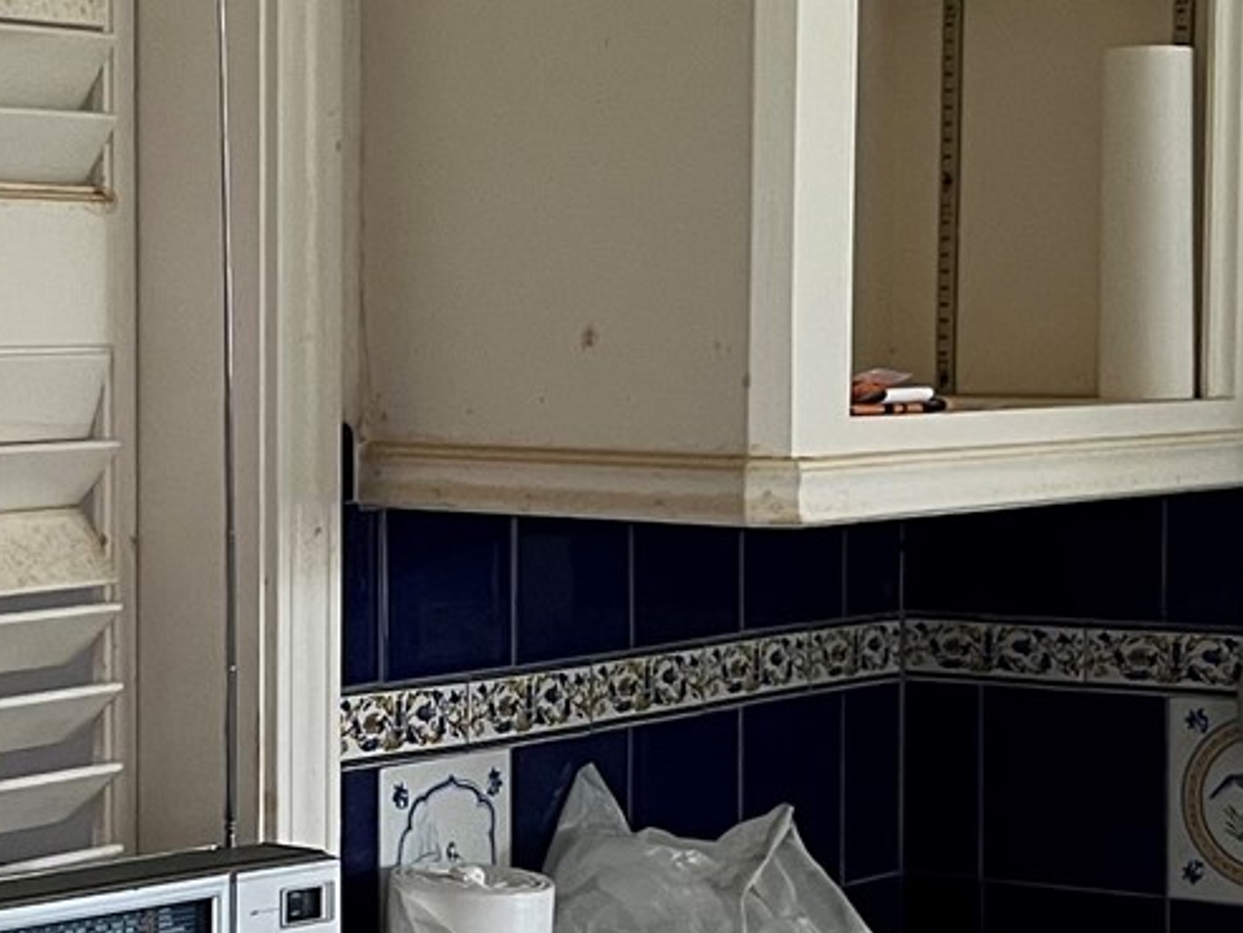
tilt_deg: -3.3
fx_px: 3879
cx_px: 287
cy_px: 464
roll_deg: +0.3
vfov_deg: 13.7
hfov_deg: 18.1
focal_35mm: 108
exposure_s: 1/60
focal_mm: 5.7
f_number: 1.5
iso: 125
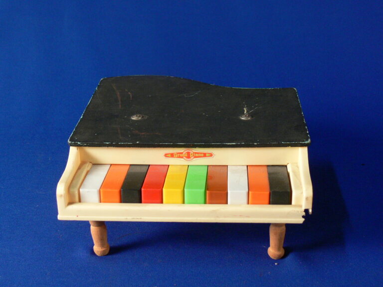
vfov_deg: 24.8
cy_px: 144
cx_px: 192
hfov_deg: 32.7
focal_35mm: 59
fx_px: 653
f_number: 3.2
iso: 160
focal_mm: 10.4
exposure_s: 1/30
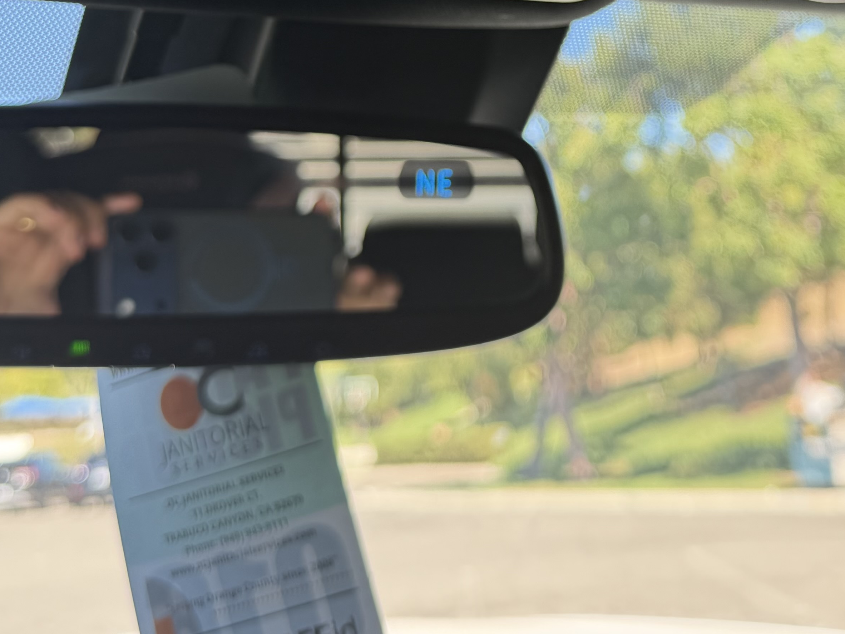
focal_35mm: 58
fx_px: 1416
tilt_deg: +18.3
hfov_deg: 32.9
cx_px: 566
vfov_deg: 23.5
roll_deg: +3.1
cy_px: -88
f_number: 1.78
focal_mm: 6.76
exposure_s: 1/210
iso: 80
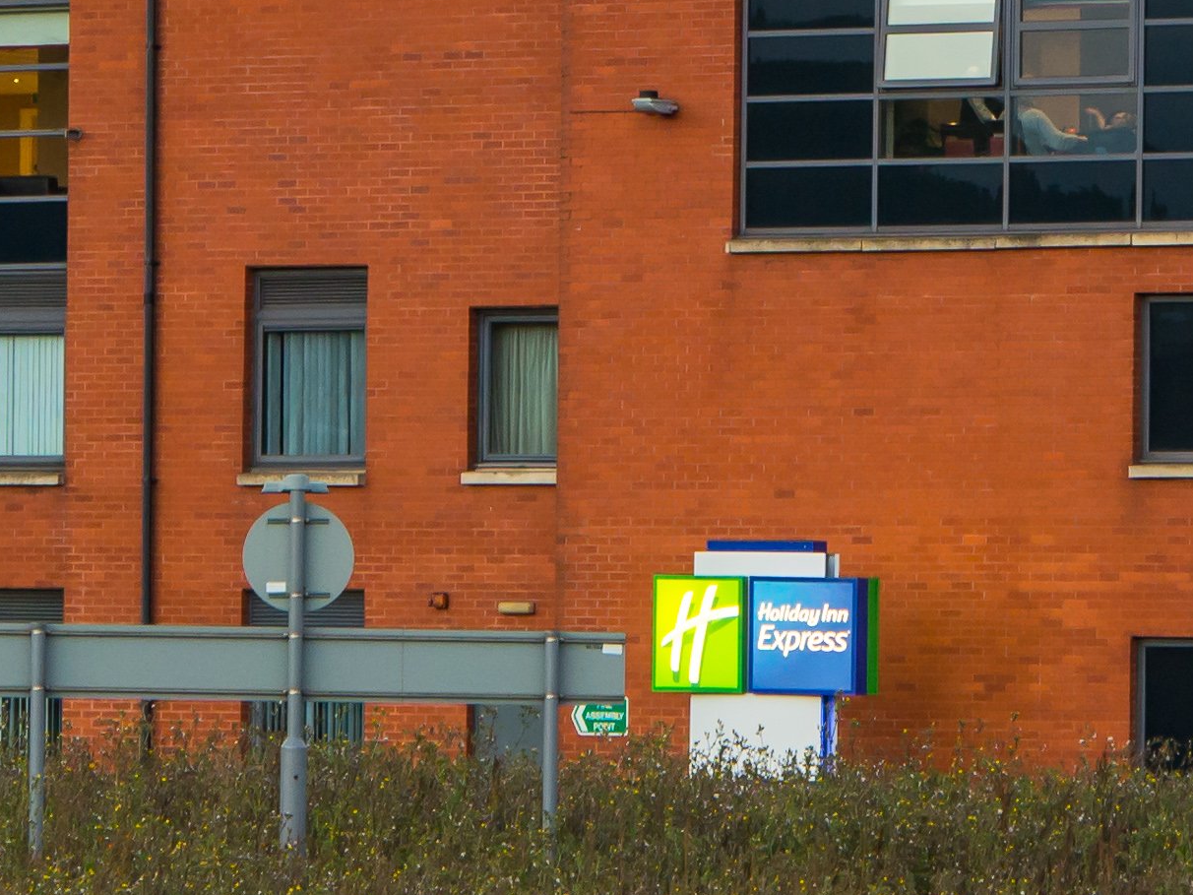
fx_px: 10856
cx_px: 1223
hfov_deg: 6.3
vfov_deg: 4.7
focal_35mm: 315
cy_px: -613
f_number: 5.6
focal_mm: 66
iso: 800
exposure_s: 1/25
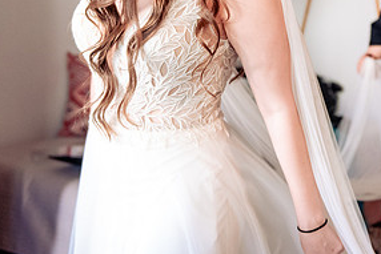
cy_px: 67
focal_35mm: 84
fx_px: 889
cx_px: 293
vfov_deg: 16.2
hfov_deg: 23.9
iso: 3200
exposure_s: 1/125
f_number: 2.8
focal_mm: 38
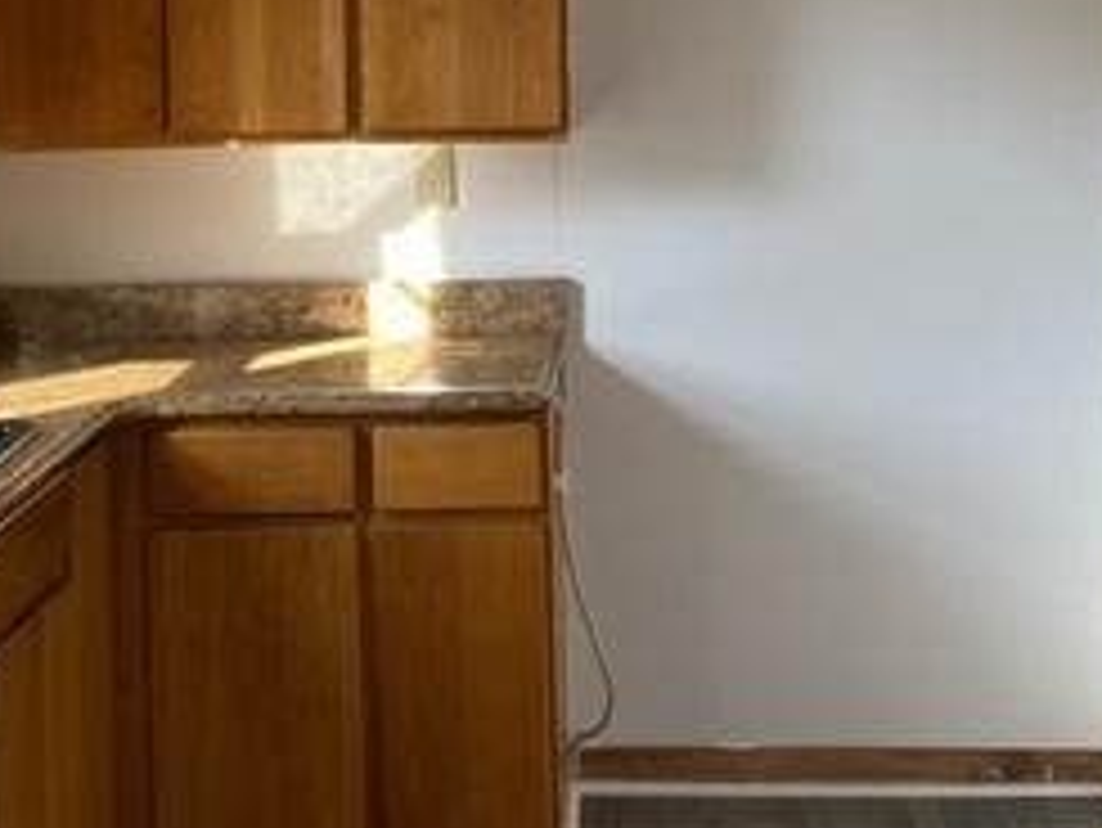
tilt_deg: -2.8
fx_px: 2166
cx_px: 513
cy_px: 108
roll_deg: +0.5
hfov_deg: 28.5
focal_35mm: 68
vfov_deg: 21.2
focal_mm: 4.25
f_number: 1.8
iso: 64
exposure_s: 1/122
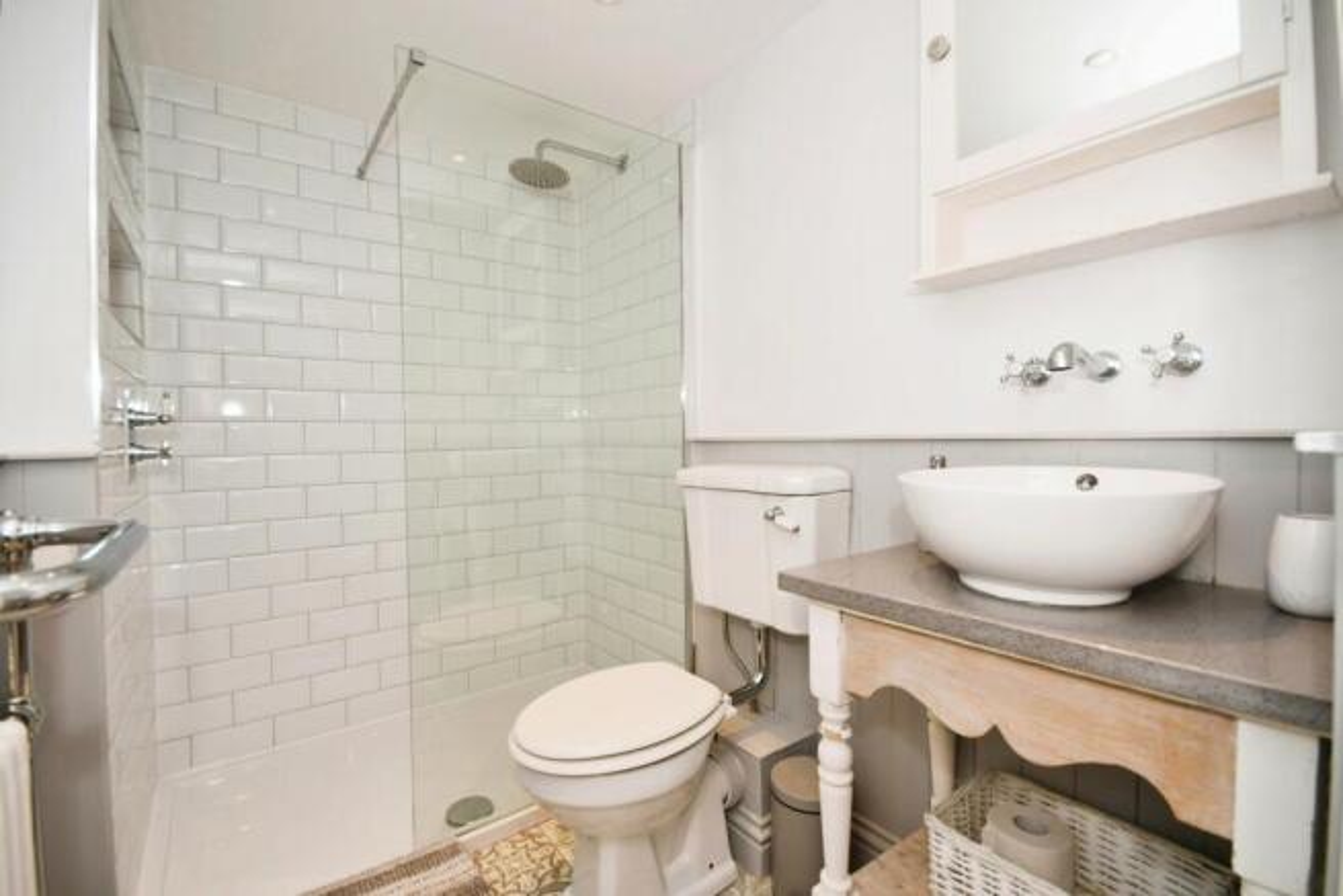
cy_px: 448
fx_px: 560
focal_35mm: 15
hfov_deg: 100.4
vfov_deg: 77.4
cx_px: 672
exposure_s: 1/60
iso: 400
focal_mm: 10
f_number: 8
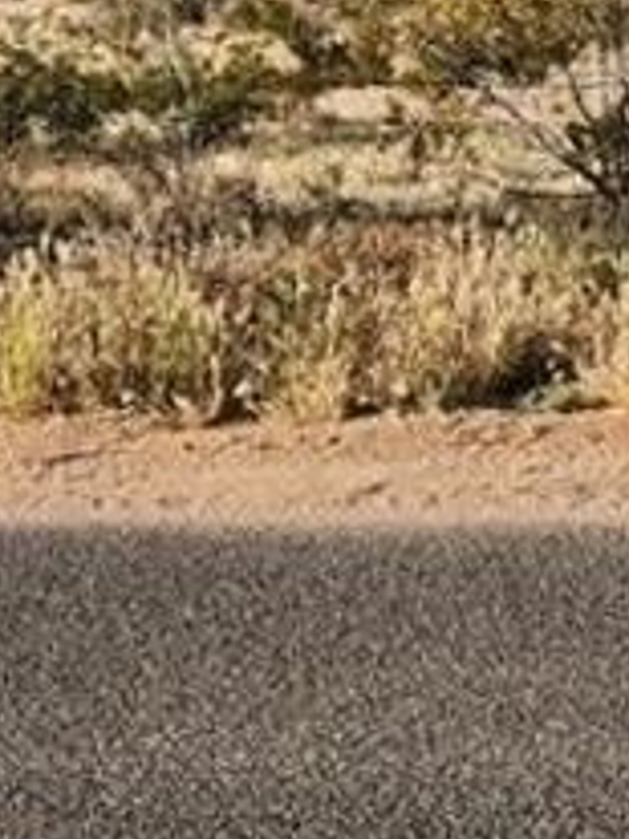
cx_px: 1286
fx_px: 2304
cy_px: -75
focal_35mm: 95
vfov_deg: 19.8
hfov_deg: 13.3
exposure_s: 1/1262
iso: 20
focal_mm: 5.4
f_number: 1.8
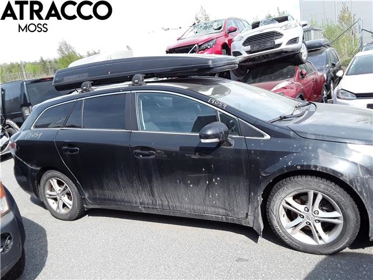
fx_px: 302
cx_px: 186
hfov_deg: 63.4
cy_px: 140
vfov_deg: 49.7
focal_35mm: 28
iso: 40
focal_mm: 2.91
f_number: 1.9
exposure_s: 1/702
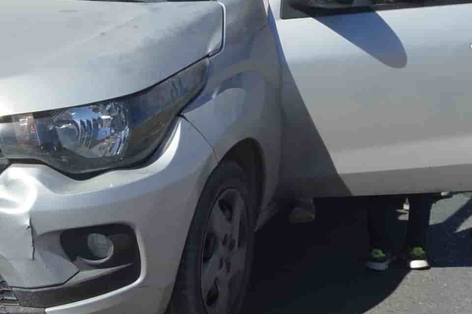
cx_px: 314
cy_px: -2
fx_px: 1291
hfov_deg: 20.6
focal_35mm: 99
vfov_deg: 13.7
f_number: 9
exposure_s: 1/320
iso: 100
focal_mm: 21
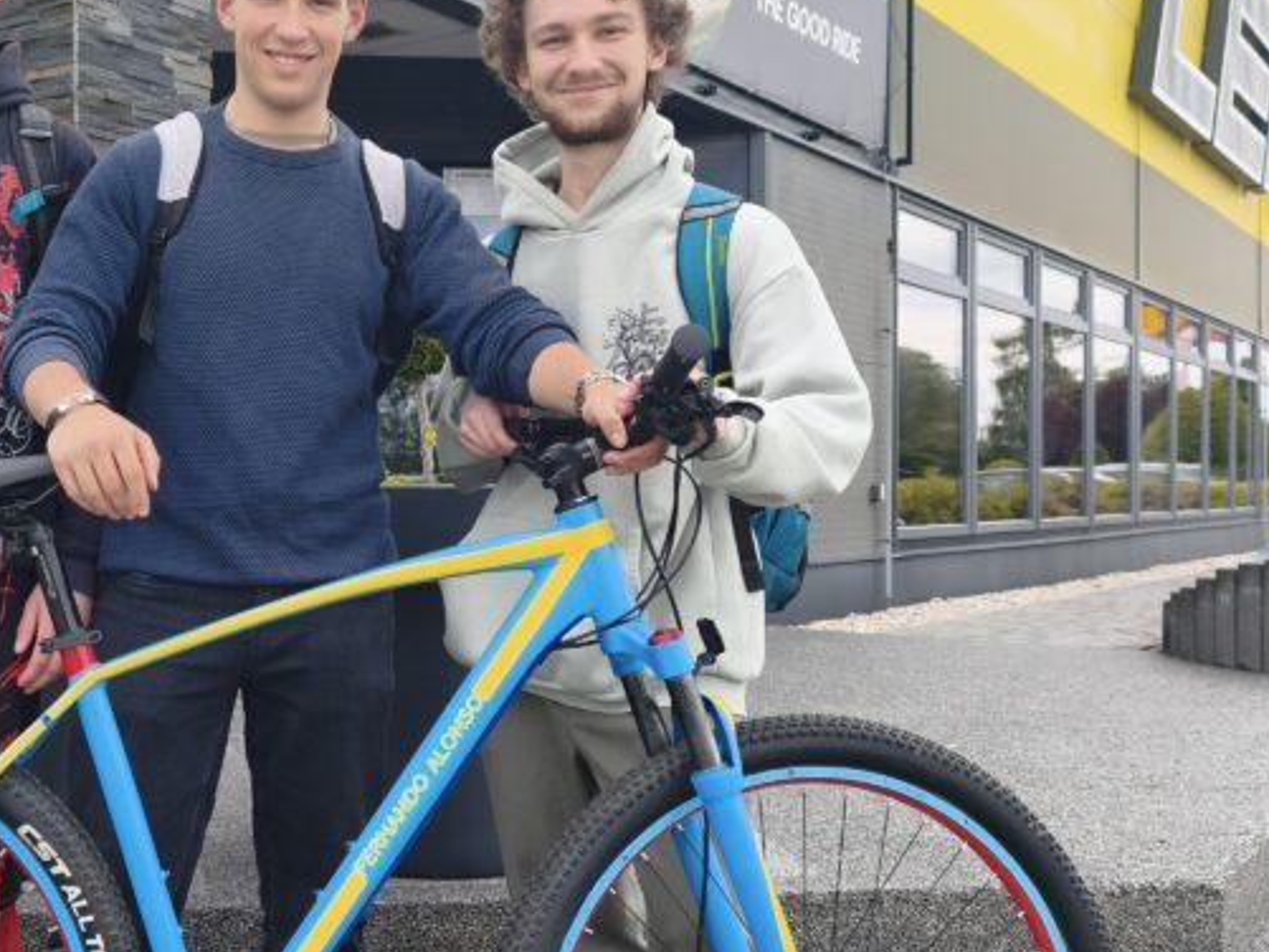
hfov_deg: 39.4
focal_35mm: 47
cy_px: 570
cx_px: 319
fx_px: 1723
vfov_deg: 30.8
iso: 50
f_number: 1.62
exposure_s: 1/2576
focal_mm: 6.45
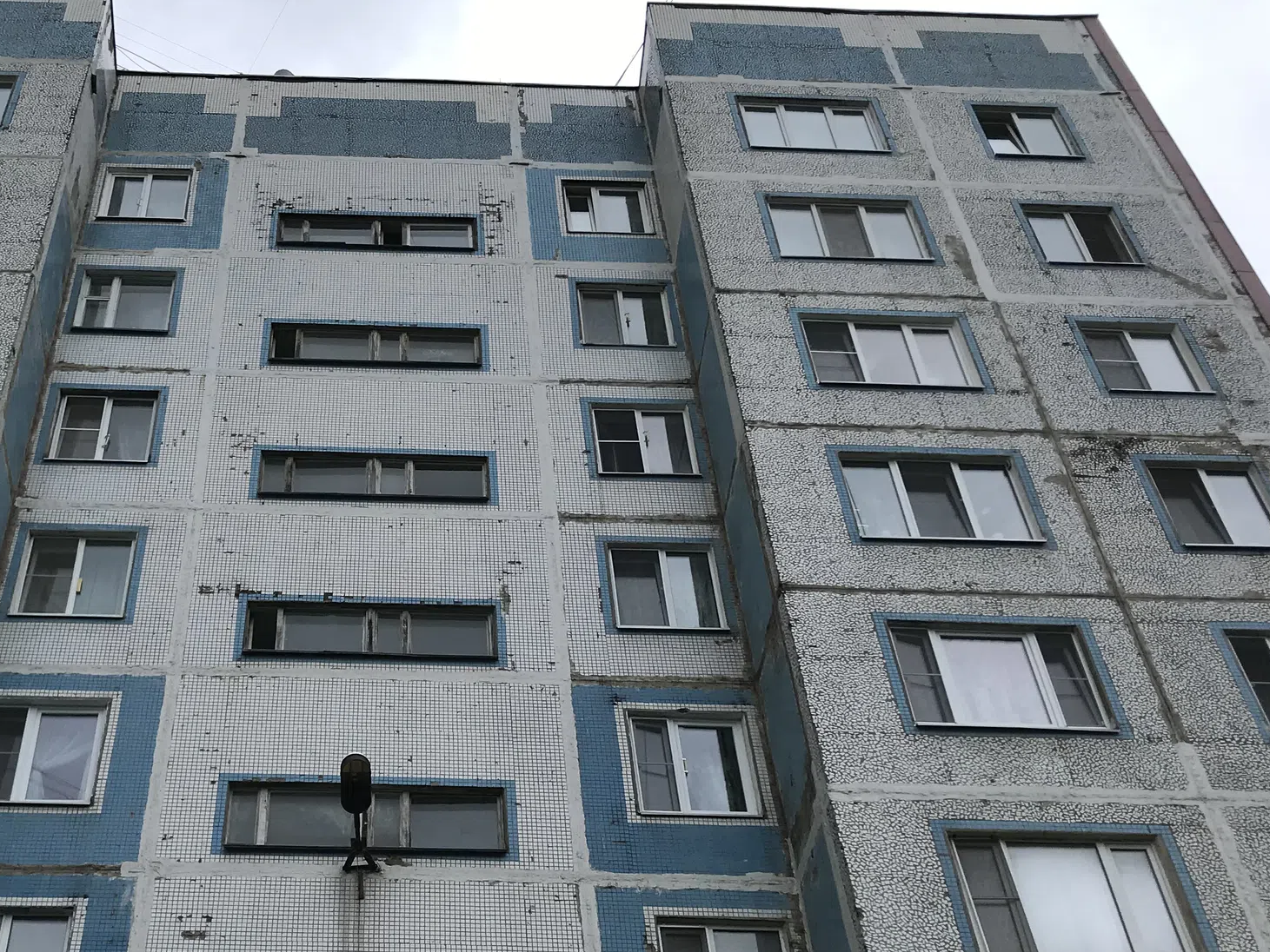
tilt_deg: +46.4
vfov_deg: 31.4
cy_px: 592
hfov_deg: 40.7
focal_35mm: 46
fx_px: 1688
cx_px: 410
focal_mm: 3.99
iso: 20
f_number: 1.8
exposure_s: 1/1168
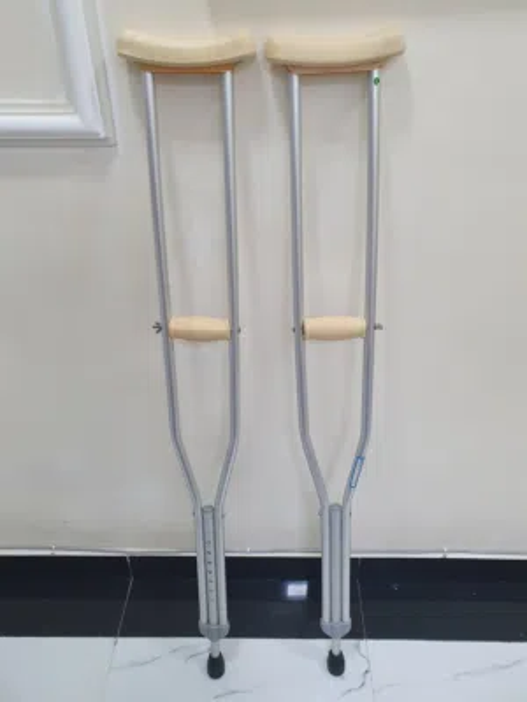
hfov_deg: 53.1
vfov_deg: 67.3
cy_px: 351
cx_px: 264
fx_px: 528
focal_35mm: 26
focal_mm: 4.32
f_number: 2.4
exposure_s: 1/50
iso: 320
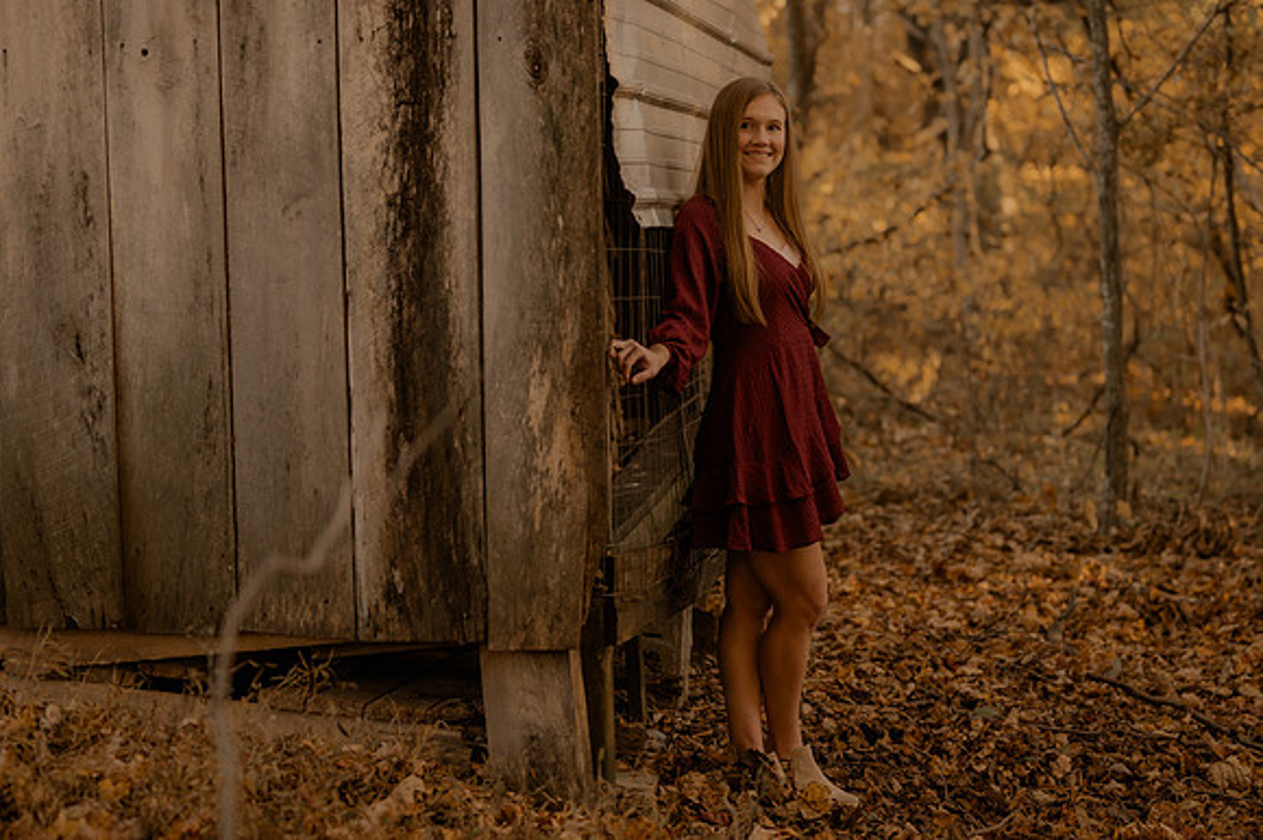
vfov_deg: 17.8
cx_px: 632
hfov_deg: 26.5
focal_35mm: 77
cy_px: 420
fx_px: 2682
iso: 250
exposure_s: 1/320
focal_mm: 50
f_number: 1.8
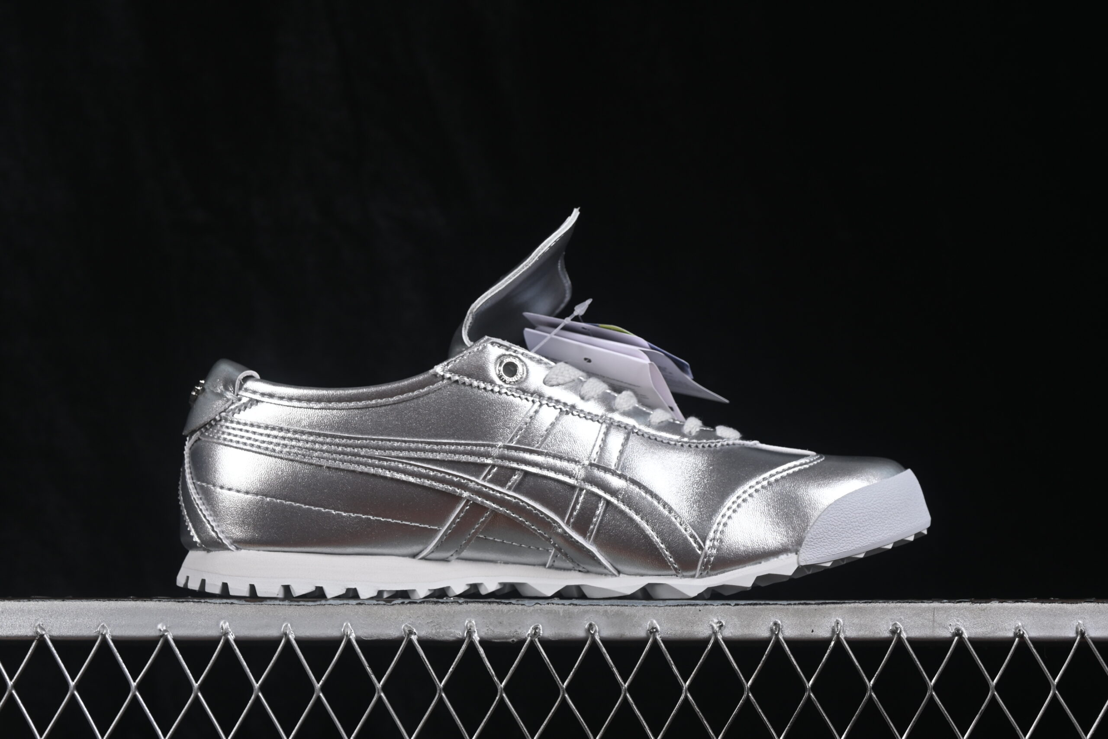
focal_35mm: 75
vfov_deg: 18.2
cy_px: 370
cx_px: 554
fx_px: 2308
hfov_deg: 27.0
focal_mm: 50
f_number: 8
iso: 160
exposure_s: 1/80
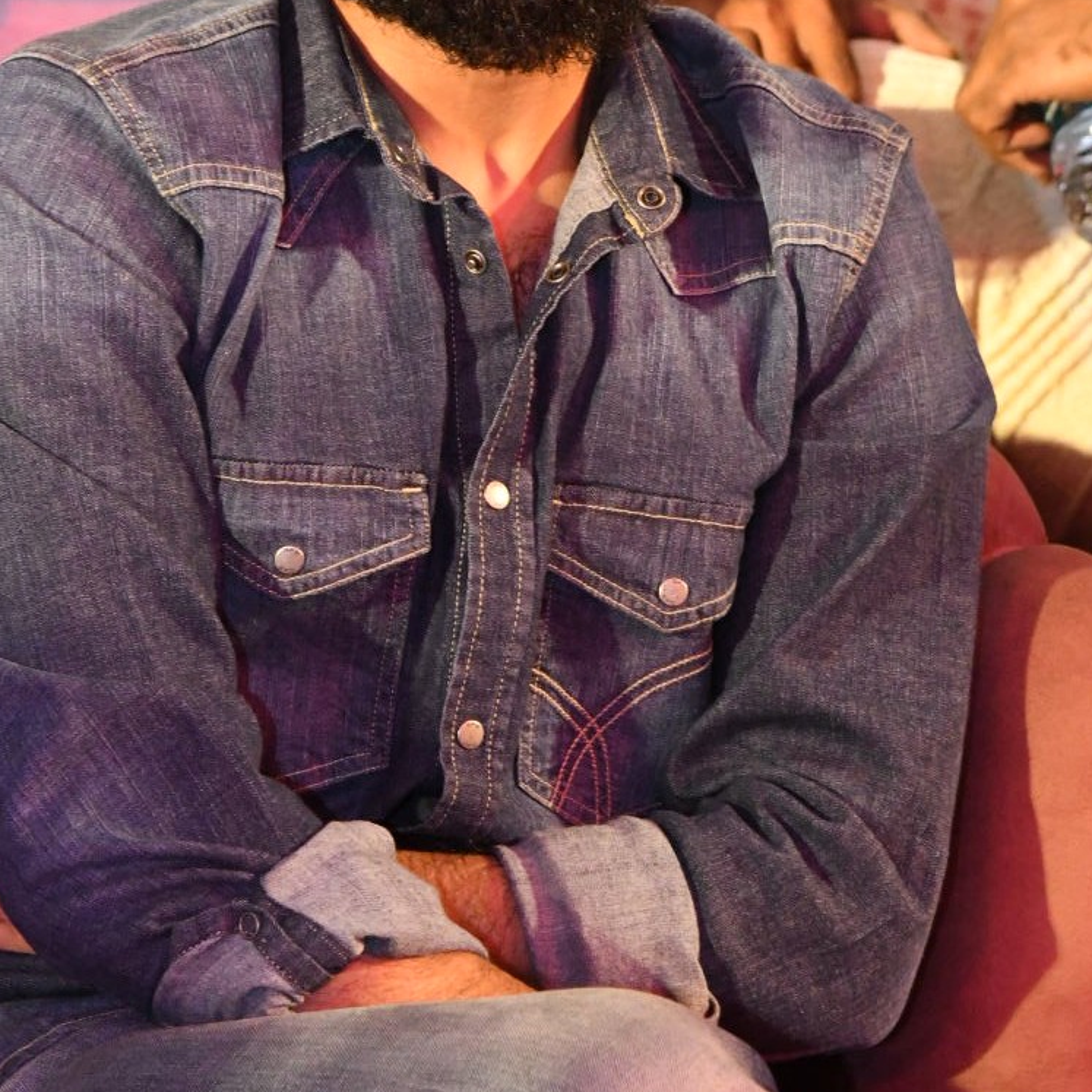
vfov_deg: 7.5
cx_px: 380
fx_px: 8352
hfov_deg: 7.5
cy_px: 238
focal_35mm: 234
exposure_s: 1/125
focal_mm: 85
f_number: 5.6
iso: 5000
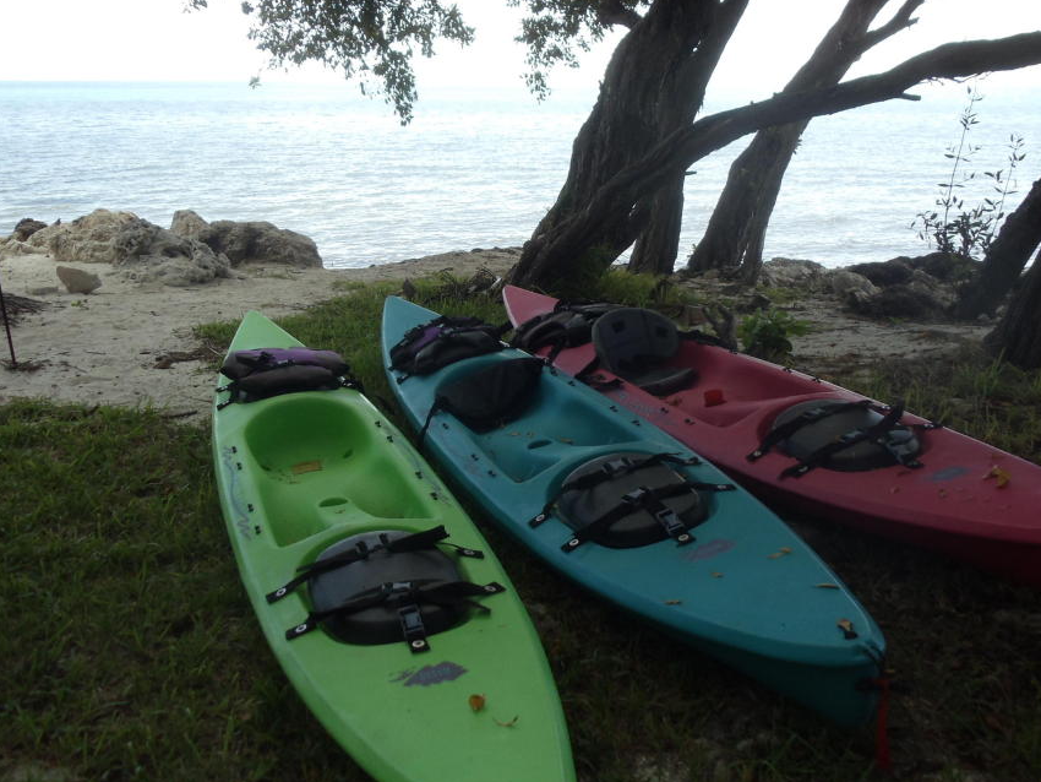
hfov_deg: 36.2
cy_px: 317
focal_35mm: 53
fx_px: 1594
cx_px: 502
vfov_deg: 27.5
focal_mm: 6
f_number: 7.1
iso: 100
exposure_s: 1/160
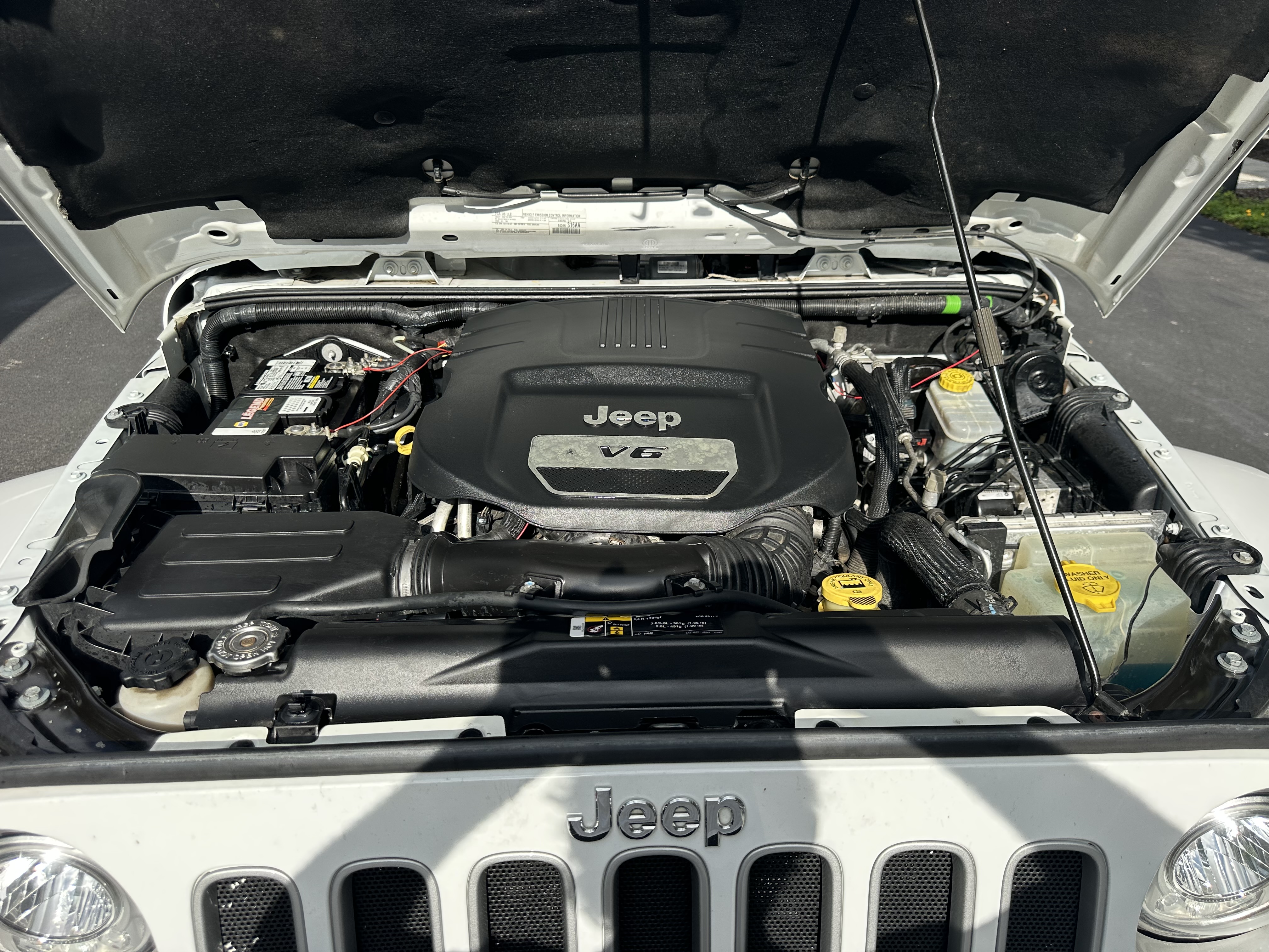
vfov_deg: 56.8
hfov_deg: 71.6
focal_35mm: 24
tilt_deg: -27.7
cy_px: 476
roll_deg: -0.6
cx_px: 634
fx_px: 880
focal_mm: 6.86
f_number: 1.78
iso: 80
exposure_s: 1/2660
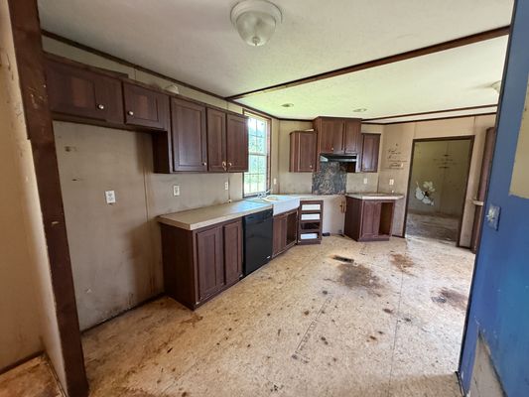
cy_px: 198
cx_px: 264
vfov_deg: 85.7
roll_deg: -0.1
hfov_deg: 102.1
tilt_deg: -7.9
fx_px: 214
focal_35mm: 14
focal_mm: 2.22
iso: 320
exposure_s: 1/60
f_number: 2.2
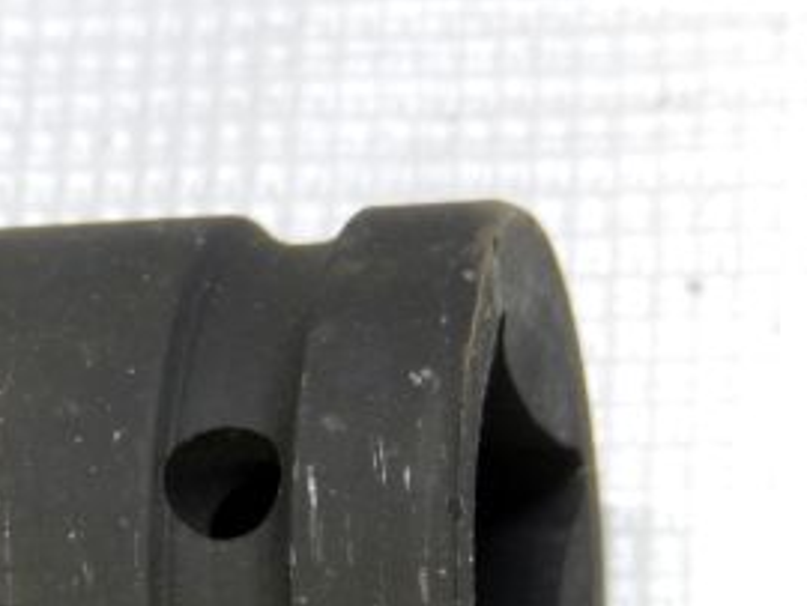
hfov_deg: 12.0
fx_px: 3780
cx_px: -45
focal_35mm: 162
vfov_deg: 9.1
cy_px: 612
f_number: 4.9
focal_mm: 13.1
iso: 400
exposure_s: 1/160
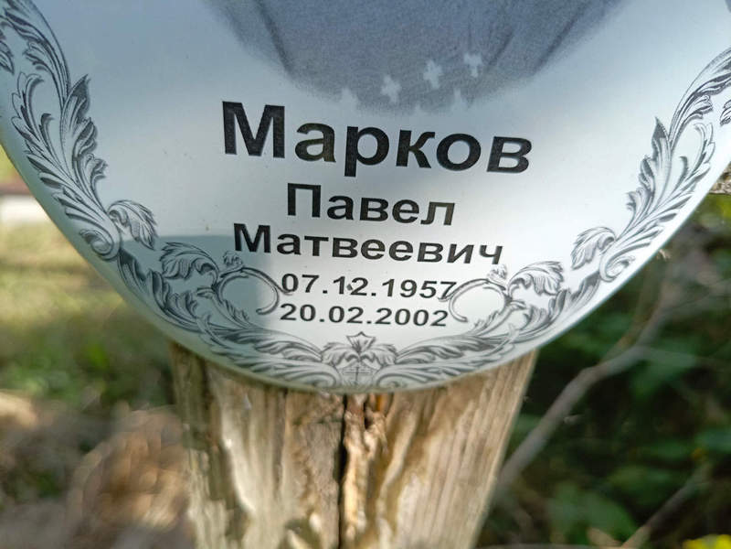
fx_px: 528
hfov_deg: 69.4
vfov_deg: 54.9
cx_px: 366
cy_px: 274
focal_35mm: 25
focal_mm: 4.76
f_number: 1.69
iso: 112
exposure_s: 1/419
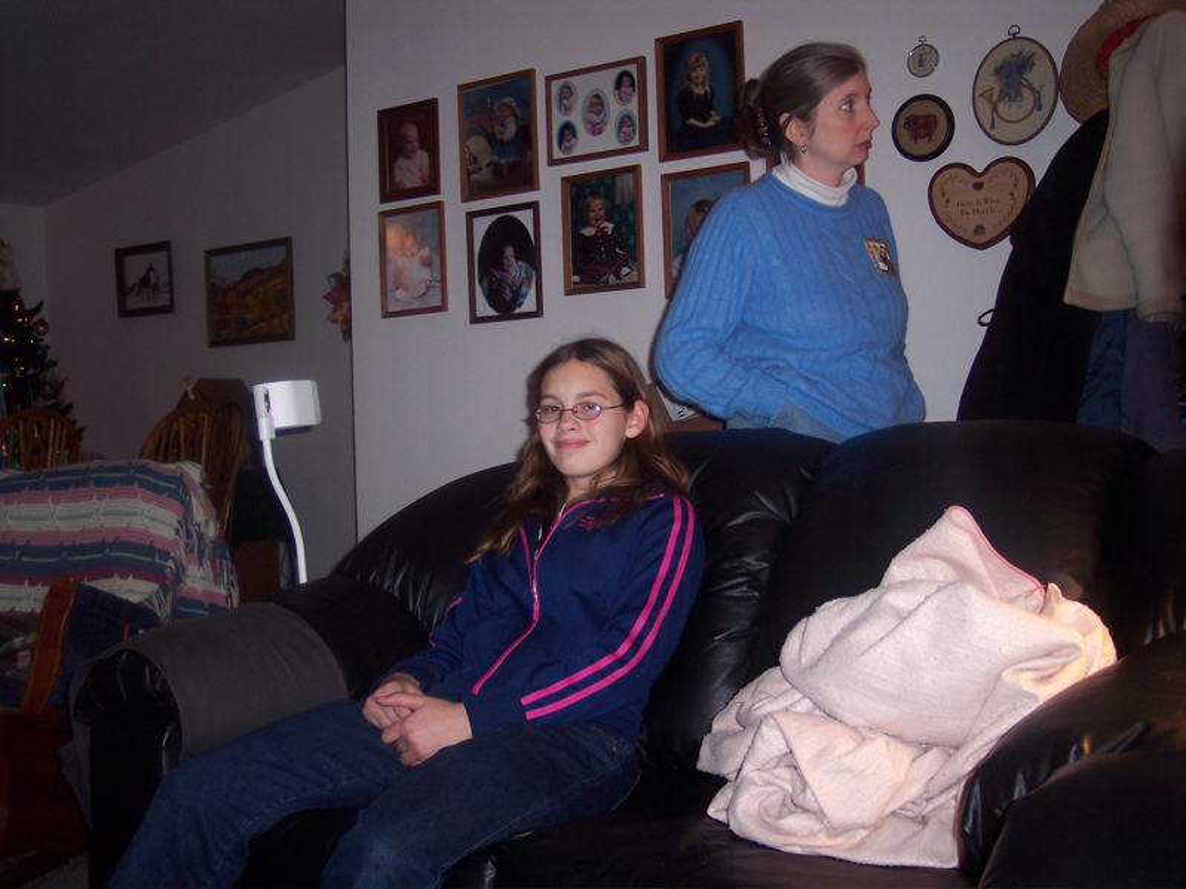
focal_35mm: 38
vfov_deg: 37.7
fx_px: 1302
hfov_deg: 49.0
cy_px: 444
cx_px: 593
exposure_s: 1/30
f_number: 2.8
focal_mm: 8
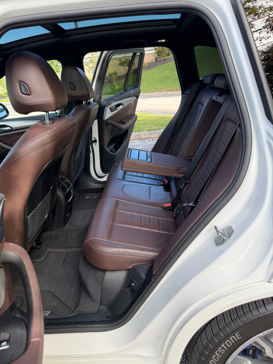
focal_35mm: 24
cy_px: 182
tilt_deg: -20.1
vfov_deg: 71.6
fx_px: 252
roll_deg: +6.8
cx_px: 136
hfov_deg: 56.8
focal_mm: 6.76
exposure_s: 1/433
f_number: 1.78
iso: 100
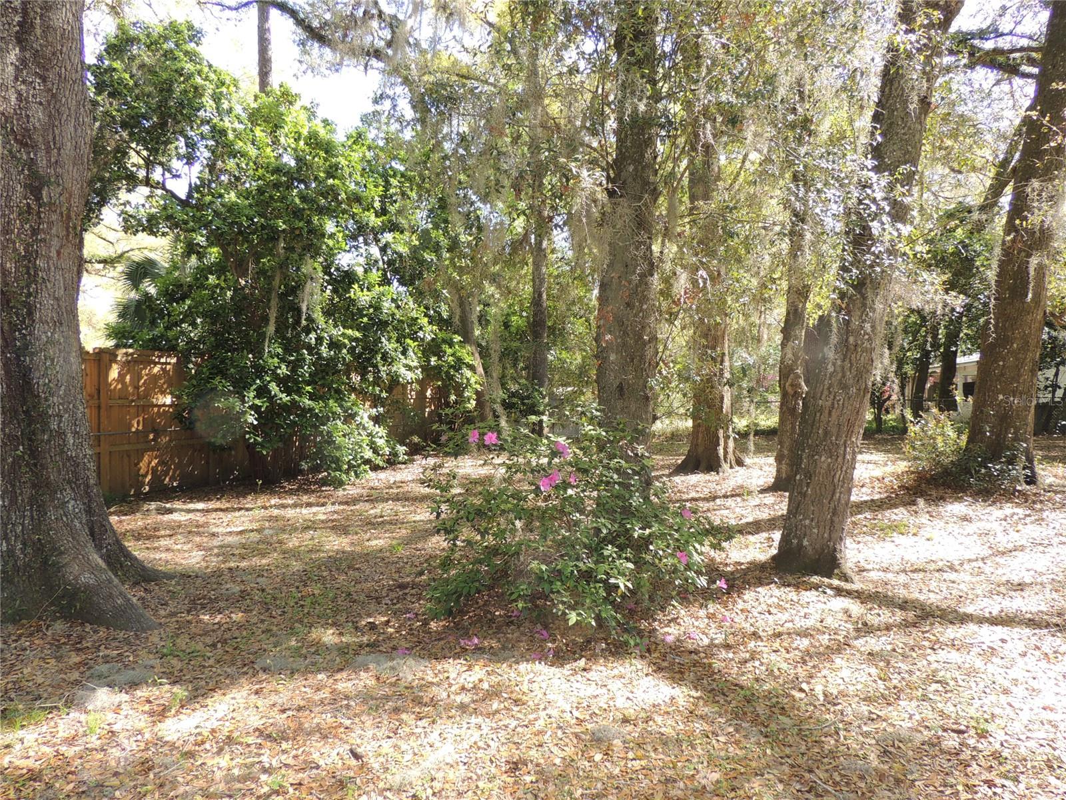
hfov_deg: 71.6
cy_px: 400
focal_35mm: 24
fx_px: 739
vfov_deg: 56.8
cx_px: 533
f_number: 3
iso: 100
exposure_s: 1/100
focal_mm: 4.3
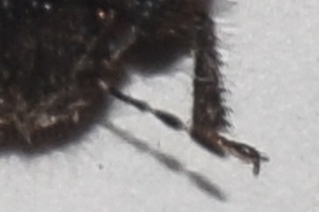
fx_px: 6479
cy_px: -50
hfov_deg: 2.8
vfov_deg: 1.9
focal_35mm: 732
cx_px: -17
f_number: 13
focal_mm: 140
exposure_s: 1/160
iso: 100
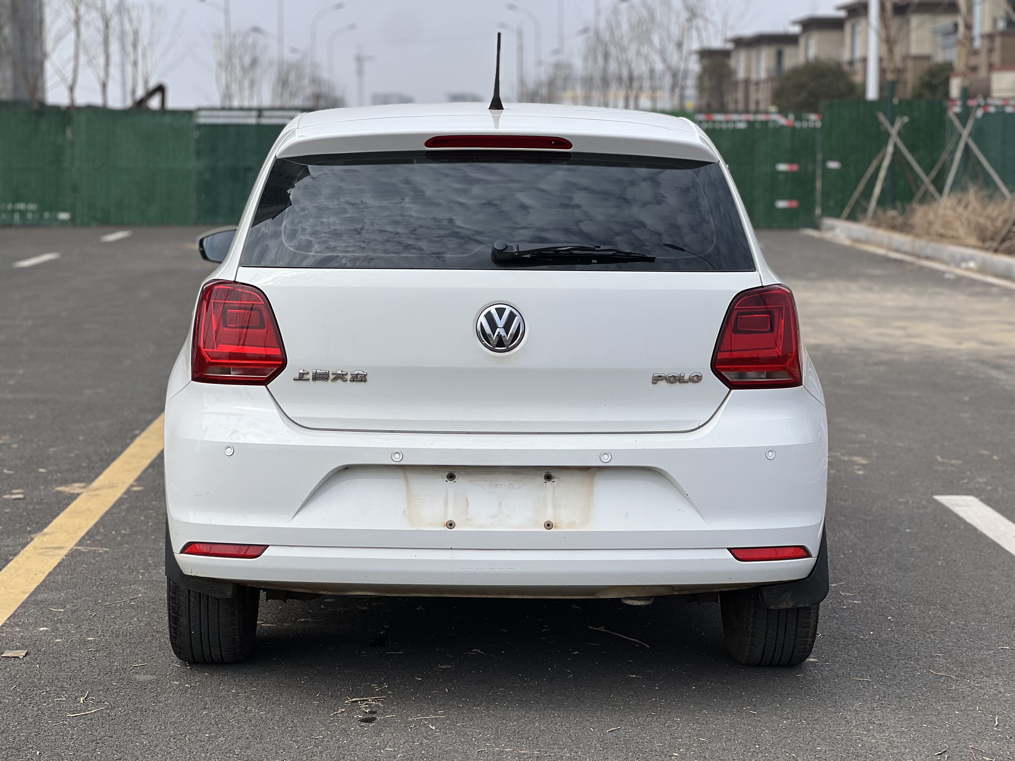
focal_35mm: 77
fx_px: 2258
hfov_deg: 25.3
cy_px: 380
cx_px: 508
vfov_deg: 19.1
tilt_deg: -5.5
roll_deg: +0.5
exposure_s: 1/821
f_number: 2.8
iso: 32
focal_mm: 9
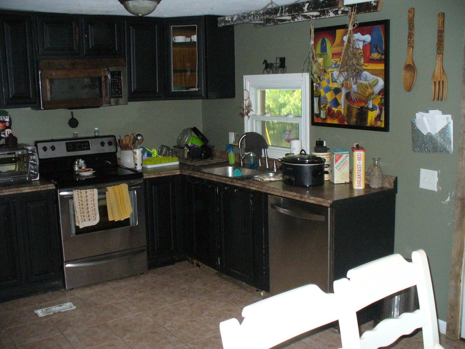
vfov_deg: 38.7
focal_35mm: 37
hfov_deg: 50.1
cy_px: 174
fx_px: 497
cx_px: 232
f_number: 2.8
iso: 400
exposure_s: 1/60
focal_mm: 6.1
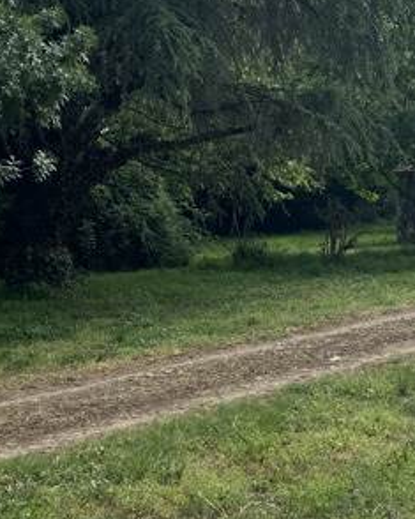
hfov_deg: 21.2
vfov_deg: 26.5
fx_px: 1060
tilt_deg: +7.4
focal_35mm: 69
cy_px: 37
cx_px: 443
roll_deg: +0.7
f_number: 1.6
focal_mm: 5.1
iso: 50
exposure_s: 1/6494
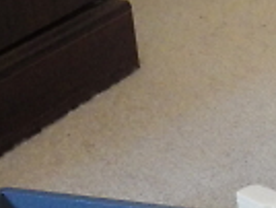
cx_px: 330
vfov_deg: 9.6
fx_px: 1214
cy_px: 278
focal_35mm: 152
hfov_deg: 12.7
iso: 1000
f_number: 3.4
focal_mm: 6.2
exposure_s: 1/25
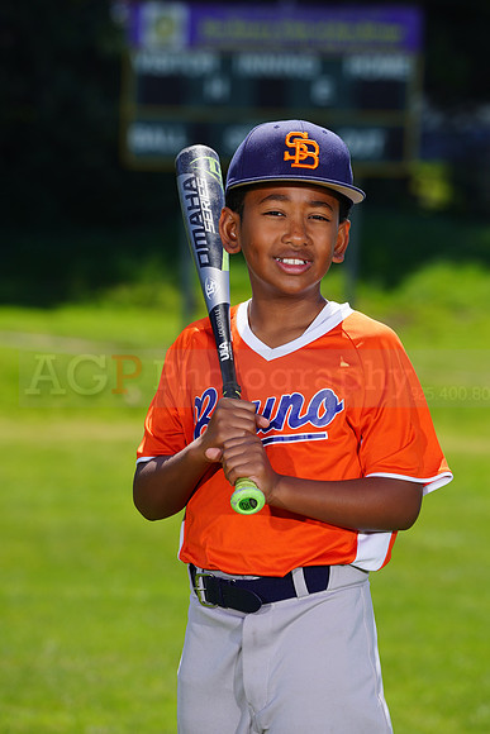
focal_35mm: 232
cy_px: 367
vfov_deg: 8.9
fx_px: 4733
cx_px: 245
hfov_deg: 5.9
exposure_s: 1/250
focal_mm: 232
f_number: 8
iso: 100
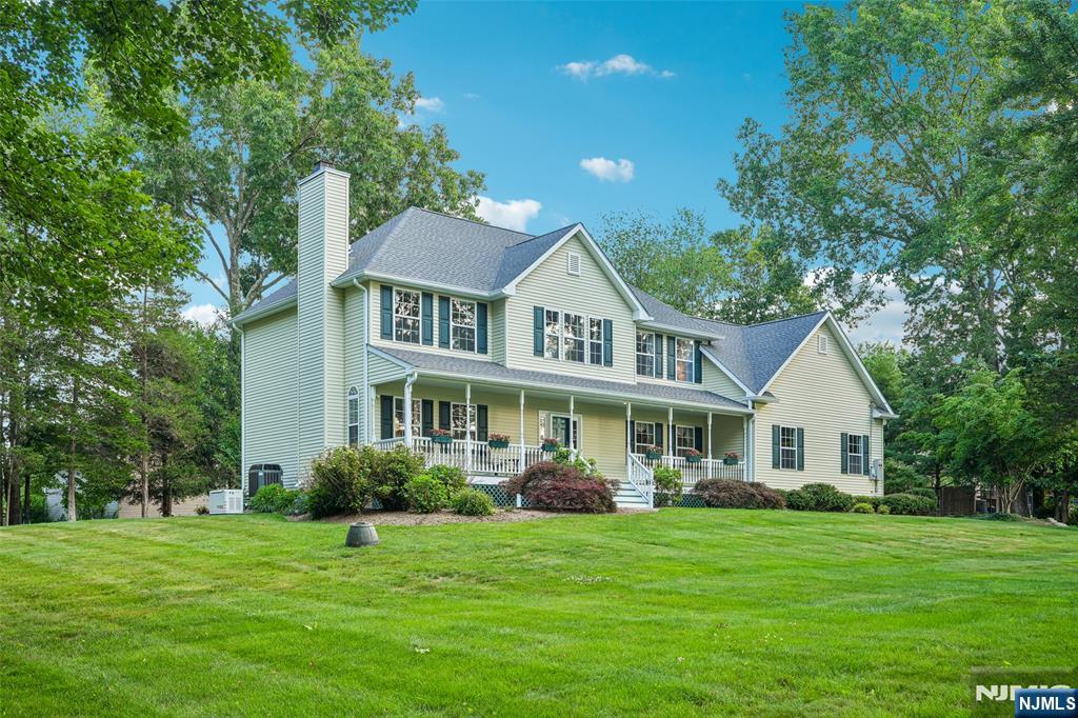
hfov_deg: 54.4
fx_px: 1048
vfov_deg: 37.8
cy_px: 359
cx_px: 539
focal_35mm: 35
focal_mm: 35
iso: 100
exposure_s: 1/40
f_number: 8
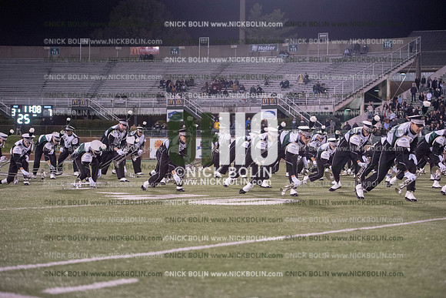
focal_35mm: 70
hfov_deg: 28.8
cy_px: 149
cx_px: 223
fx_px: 867
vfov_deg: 19.5
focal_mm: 70
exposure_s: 1/1250
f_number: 3.2
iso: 5000
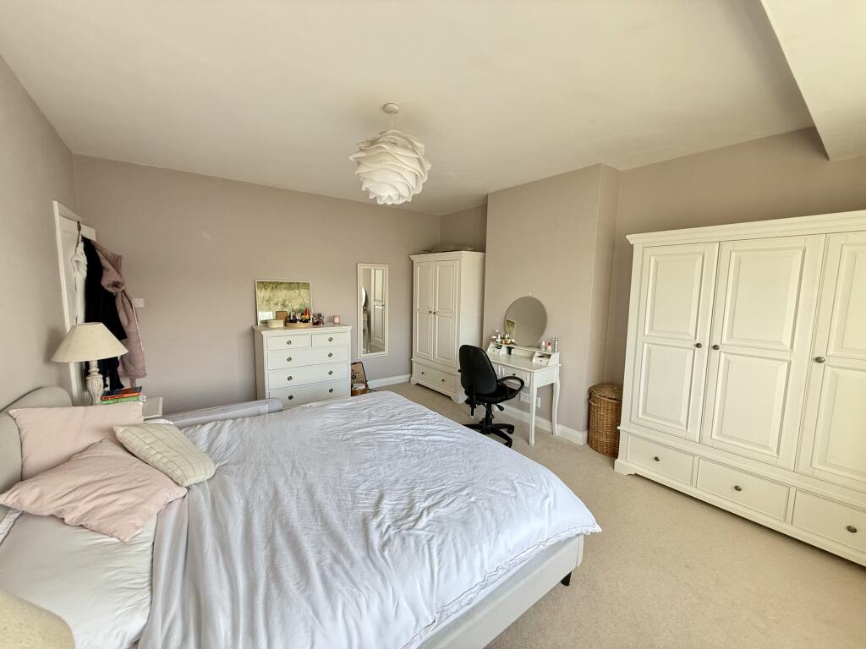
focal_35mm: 14
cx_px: 433
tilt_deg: -6.3
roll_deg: -1.0
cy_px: 324
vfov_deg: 85.7
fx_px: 350
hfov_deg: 102.1
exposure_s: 1/84
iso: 320
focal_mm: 2.22
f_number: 2.2
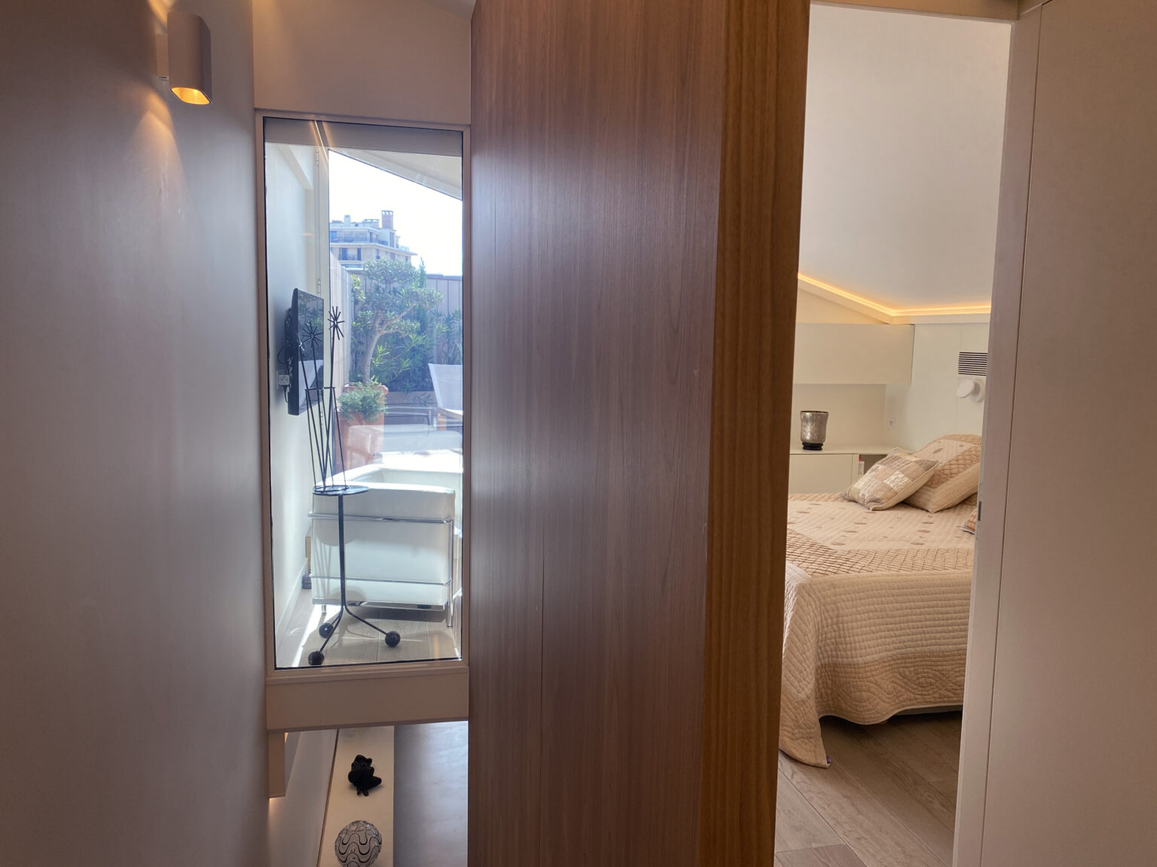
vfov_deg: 53.1
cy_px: 434
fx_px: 869
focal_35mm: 26
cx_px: 578
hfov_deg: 67.3
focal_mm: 4.25
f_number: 1.8
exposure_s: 1/223
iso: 32
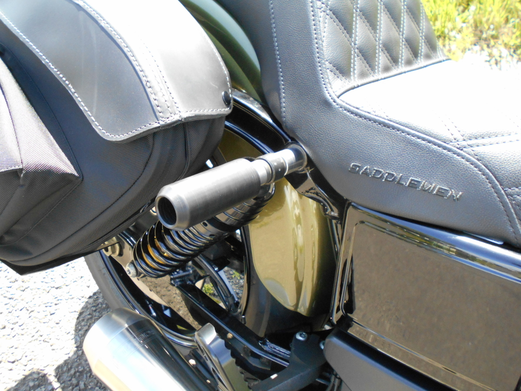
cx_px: 260
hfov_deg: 54.0
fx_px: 512
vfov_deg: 41.8
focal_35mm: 34
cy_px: 196
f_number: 3.6
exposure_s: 1/250
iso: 320
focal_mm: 5.8
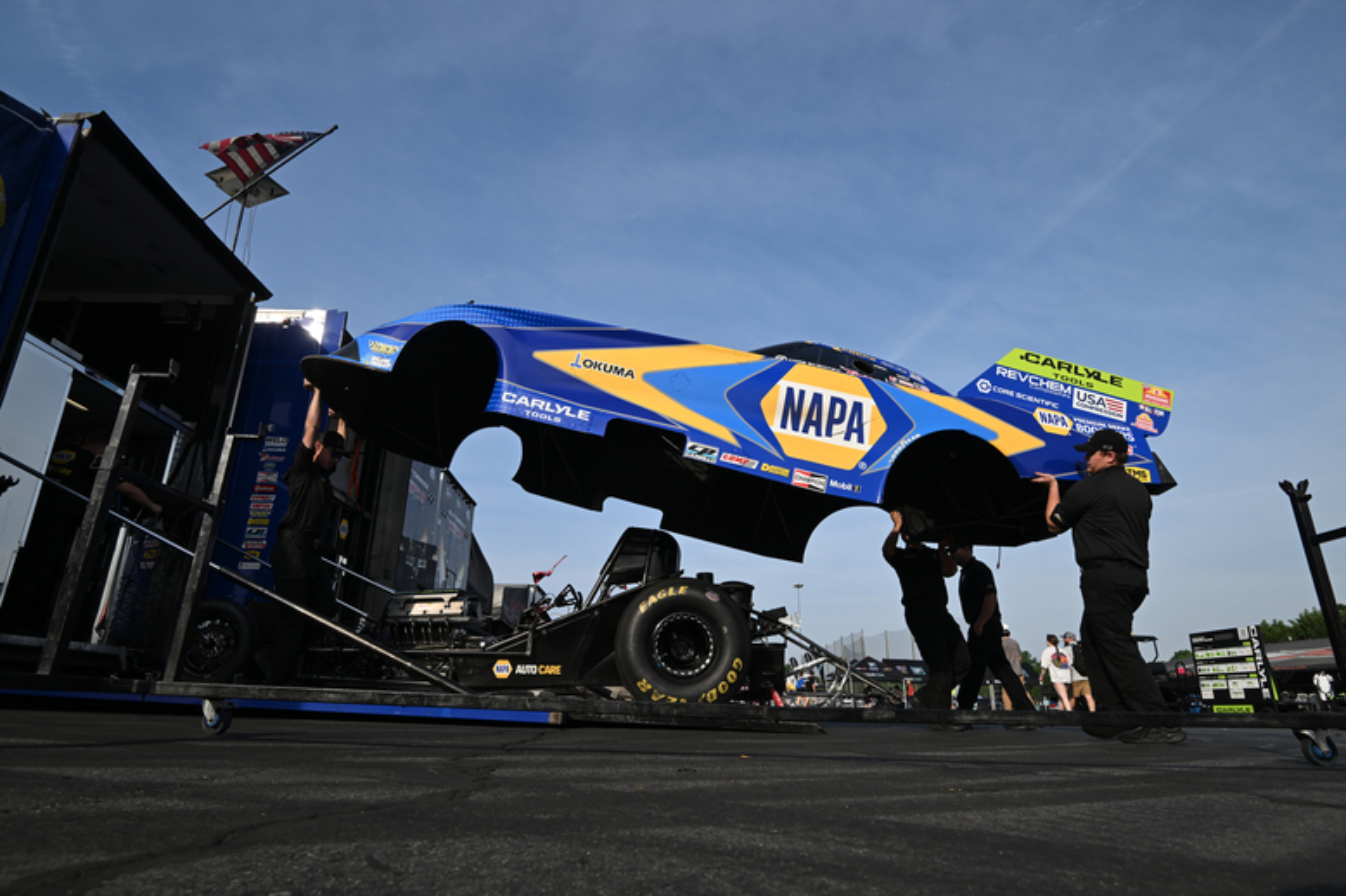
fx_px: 747
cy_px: 448
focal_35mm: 20
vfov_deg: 61.9
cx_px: 673
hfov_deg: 84.0
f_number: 9
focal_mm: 20
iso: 200
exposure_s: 1/500
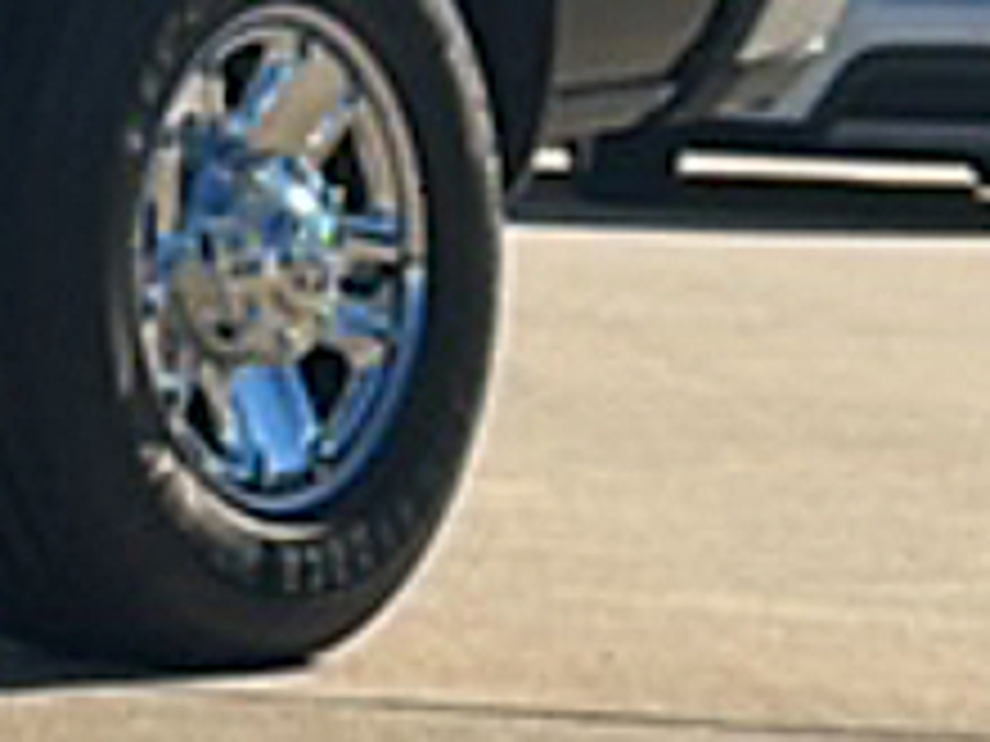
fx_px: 6435
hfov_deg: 7.2
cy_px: -310
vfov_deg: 6.5
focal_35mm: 225
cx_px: -2516
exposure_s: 1/5587
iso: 80
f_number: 1.78
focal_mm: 6.86
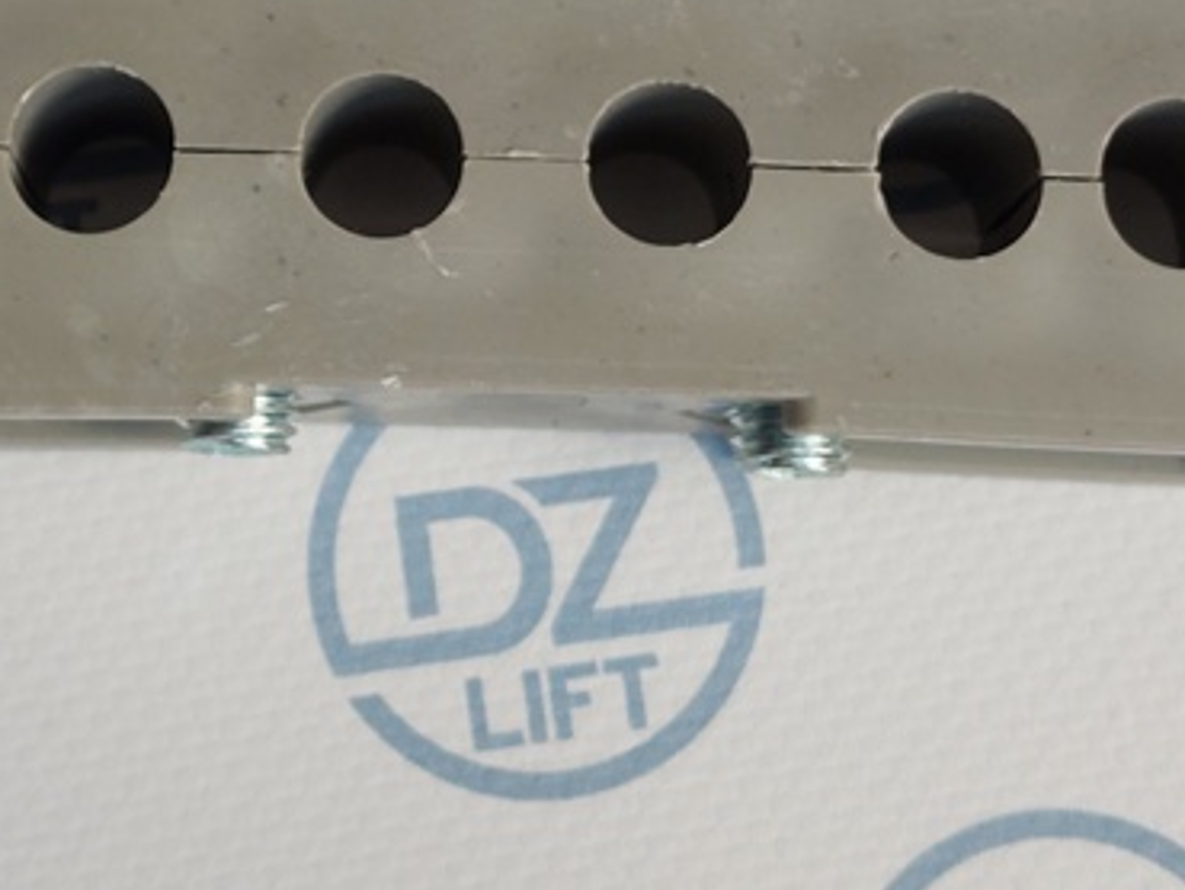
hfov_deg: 35.4
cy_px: 10
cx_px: 471
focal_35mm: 54
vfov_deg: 25.8
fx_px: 1850
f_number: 1.8
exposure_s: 1/100
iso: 80
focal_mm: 5.23
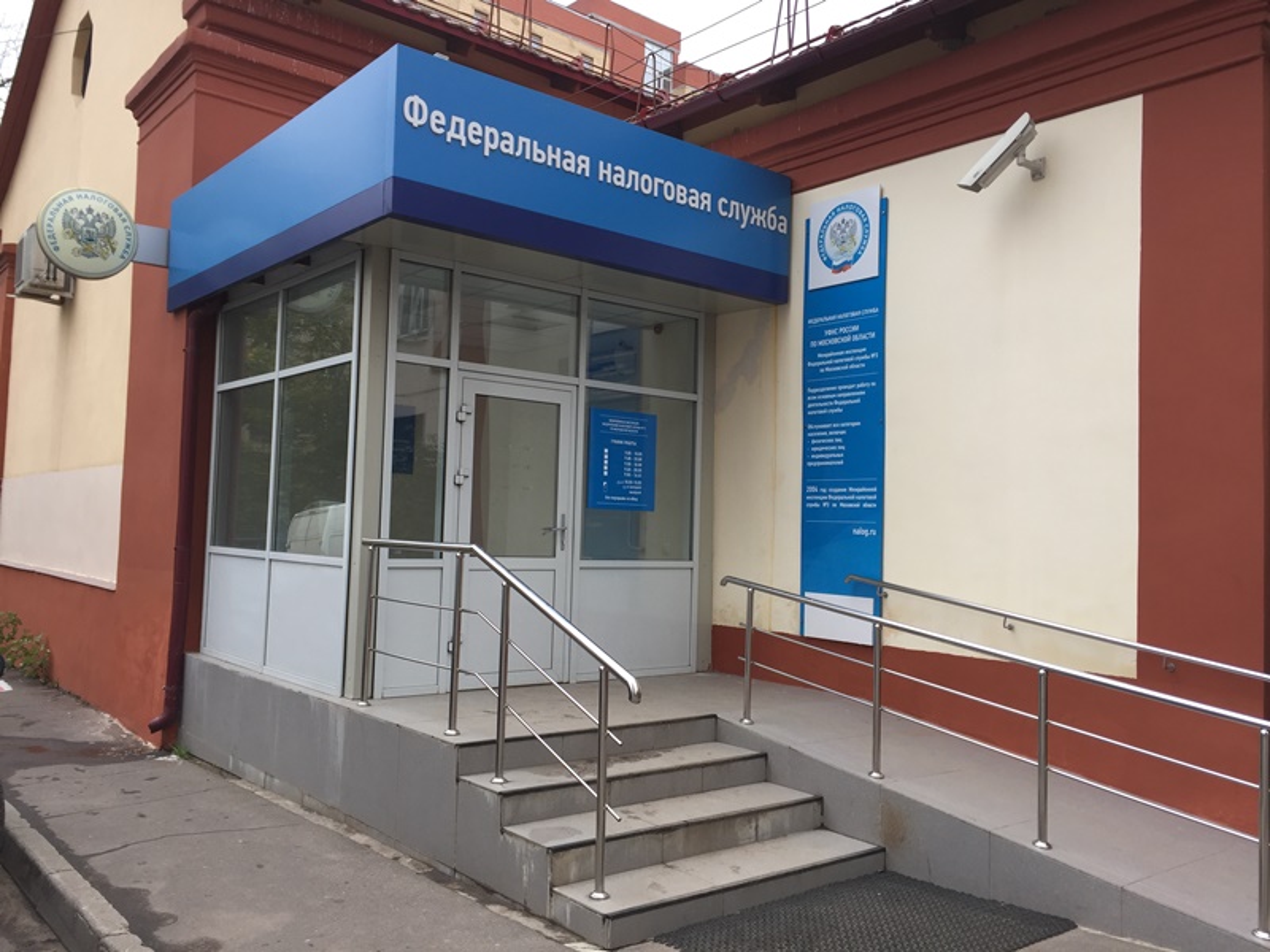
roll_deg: -2.6
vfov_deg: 48.2
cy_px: 476
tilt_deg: +3.4
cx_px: 635
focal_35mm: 29
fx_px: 1064
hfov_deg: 61.7
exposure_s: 1/111
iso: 32
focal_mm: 4.15
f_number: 2.2
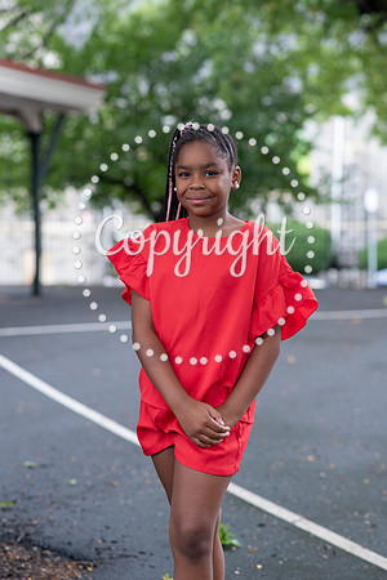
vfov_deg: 23.9
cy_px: 290
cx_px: 194
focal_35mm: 85
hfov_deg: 16.1
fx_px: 1371
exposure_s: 1/200
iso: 400
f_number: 3.5
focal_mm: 85
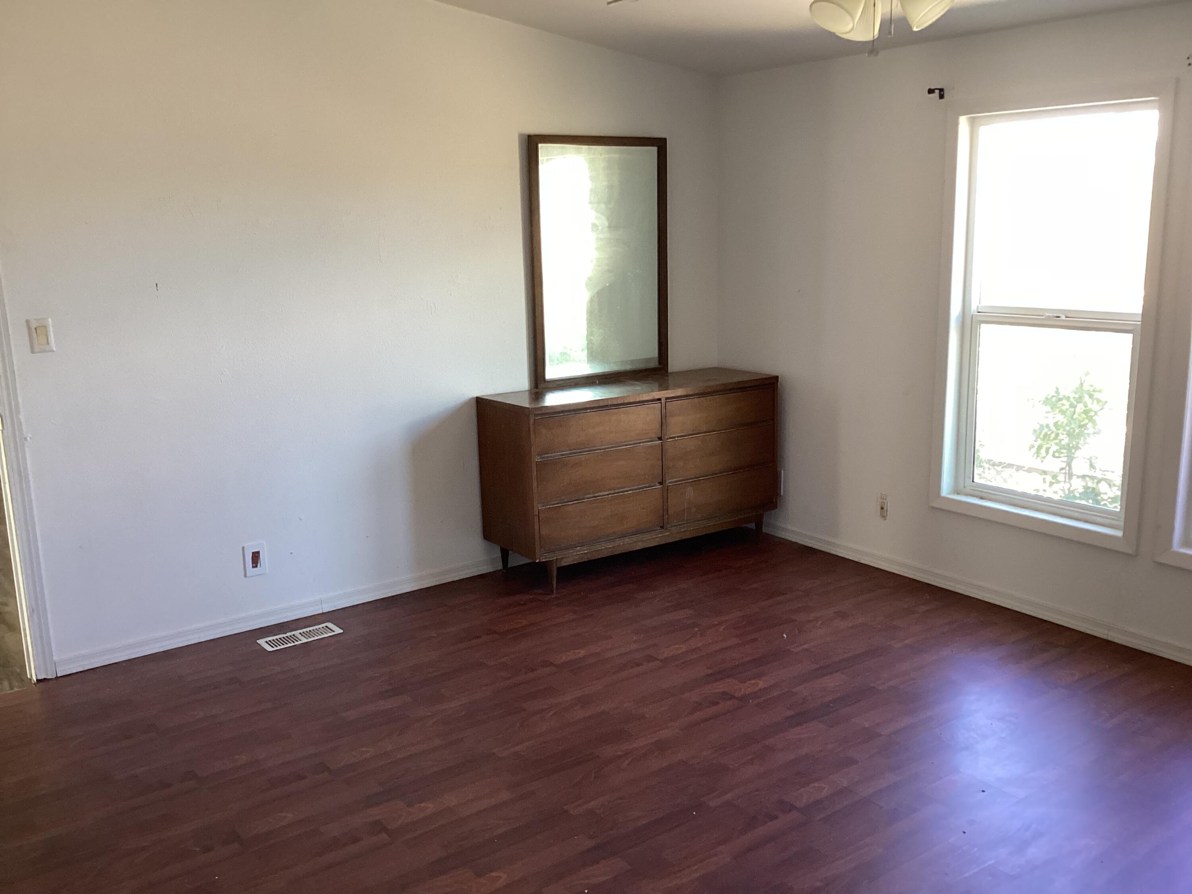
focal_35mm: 31
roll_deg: +1.6
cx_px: 596
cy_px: 447
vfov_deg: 45.4
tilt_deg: -14.5
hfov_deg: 58.4
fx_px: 1067
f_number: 2.4
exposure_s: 1/60
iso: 200
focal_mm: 3.3
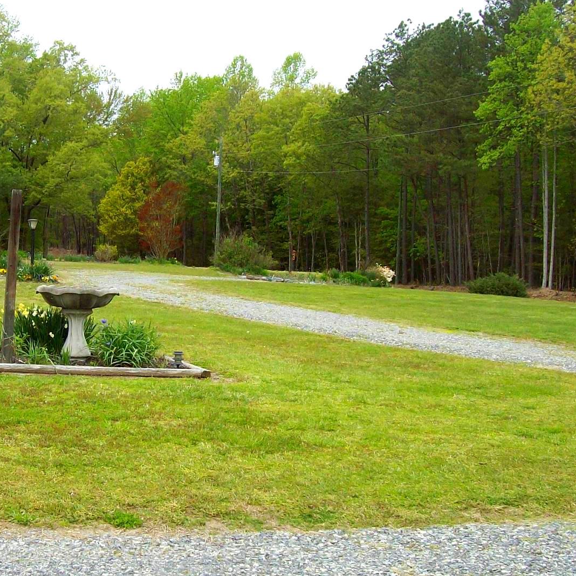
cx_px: 125
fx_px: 1148
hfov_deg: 27.7
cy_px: 335
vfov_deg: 28.1
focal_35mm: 61
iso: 80
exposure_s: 1/250
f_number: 4.8
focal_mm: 6
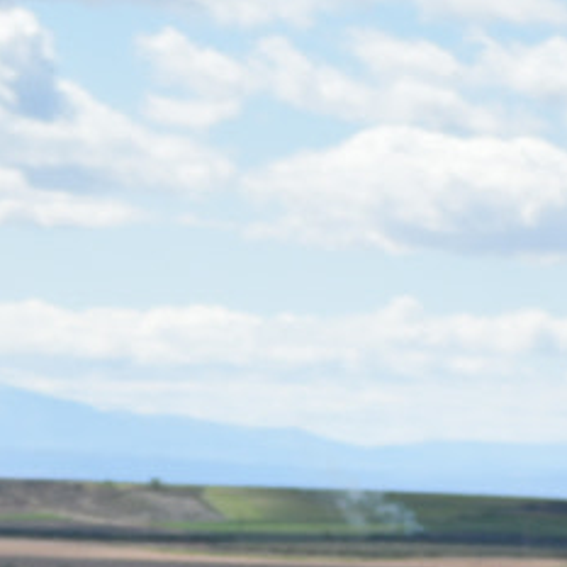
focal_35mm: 374
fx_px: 6931
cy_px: 1191
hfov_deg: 4.7
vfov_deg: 4.6
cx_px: 92
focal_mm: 50
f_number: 3.2
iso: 100
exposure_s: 1/2000
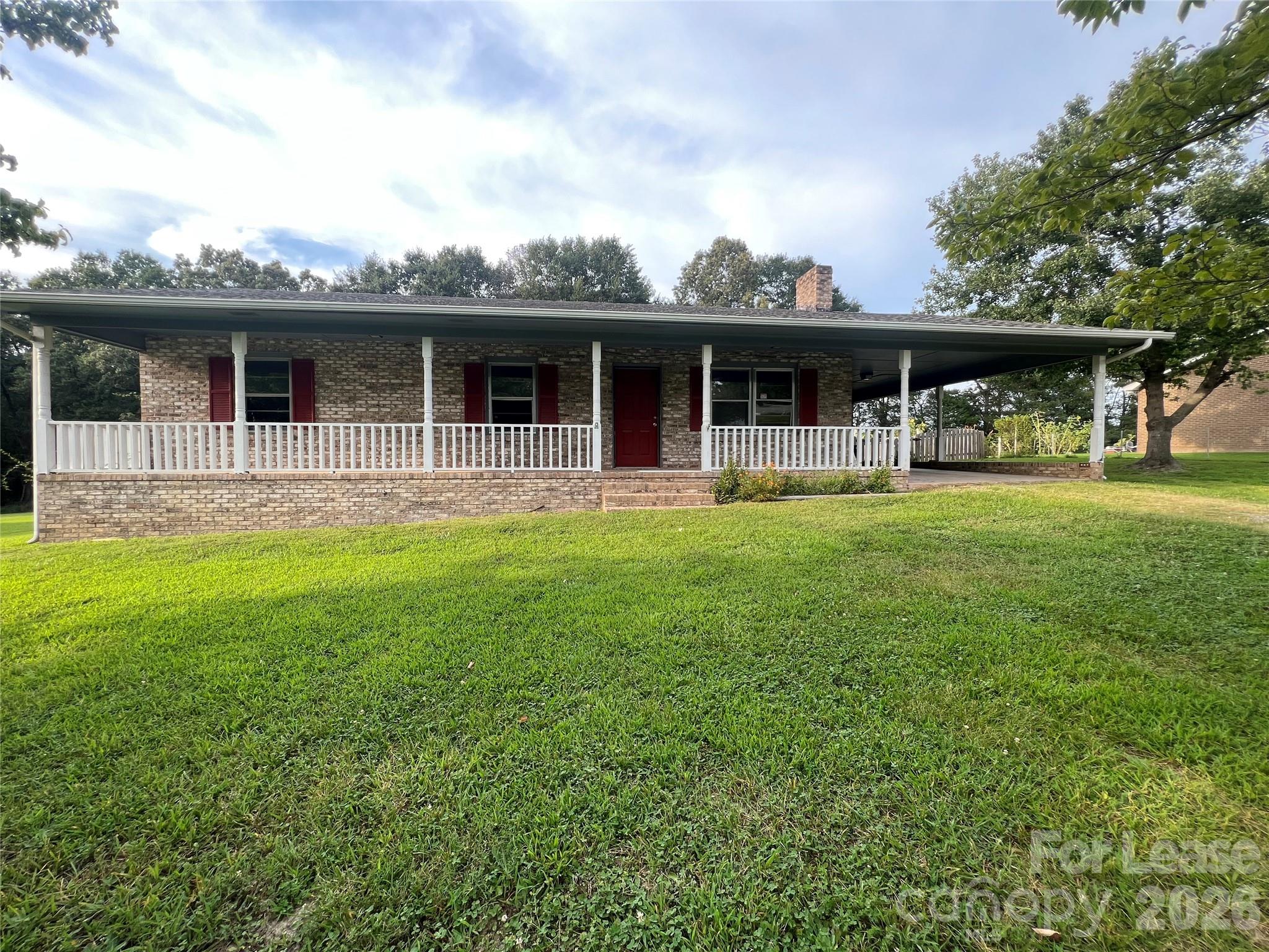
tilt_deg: -2.5
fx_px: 477
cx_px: 634
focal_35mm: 13
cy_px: 476
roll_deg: -0.2
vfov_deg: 89.9
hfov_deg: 106.2
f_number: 1.8
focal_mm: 1.57
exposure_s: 1/210
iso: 32
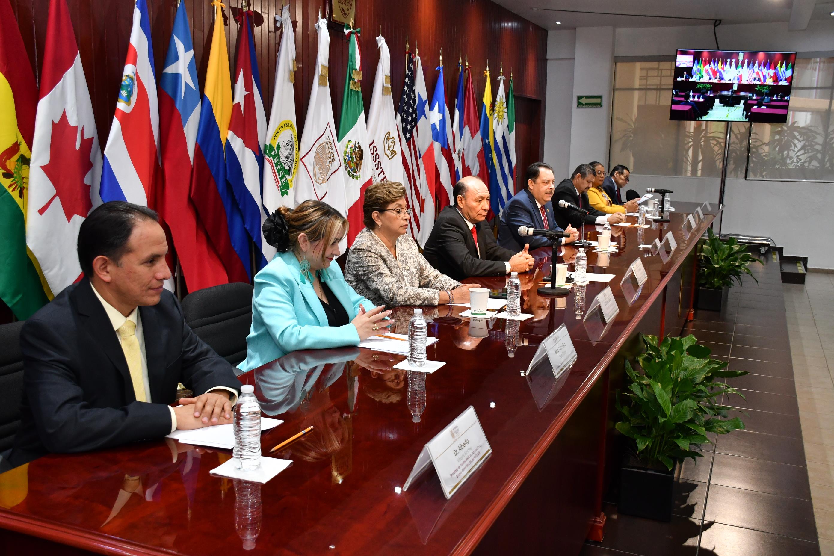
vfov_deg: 38.9
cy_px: 278
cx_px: 417
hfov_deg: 55.8
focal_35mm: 34
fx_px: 788
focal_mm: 23
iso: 1250
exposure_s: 1/80
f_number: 5.6
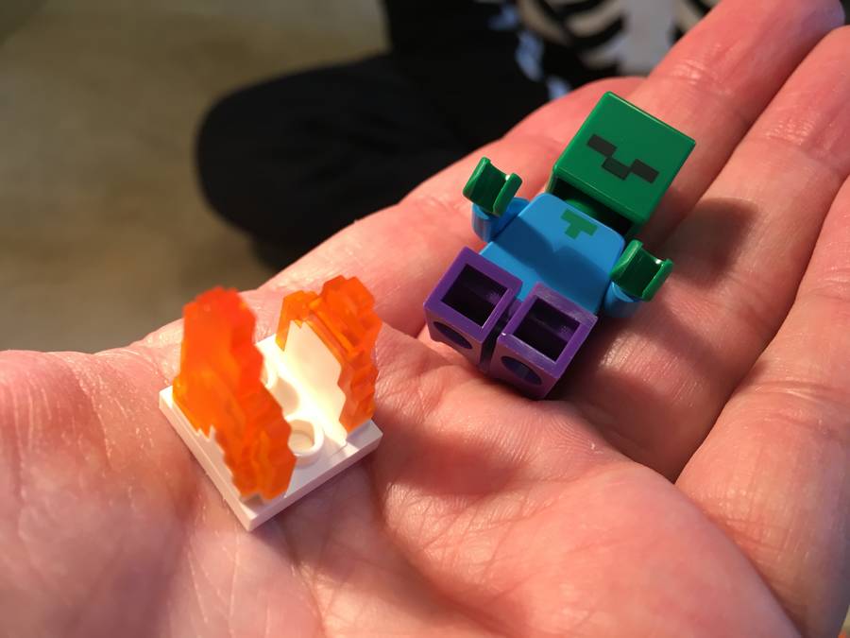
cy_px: 319
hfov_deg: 61.7
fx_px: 712
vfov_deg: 48.2
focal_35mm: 29
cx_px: 425
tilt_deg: -47.5
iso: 64
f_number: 2.2
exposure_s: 1/33
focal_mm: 4.15
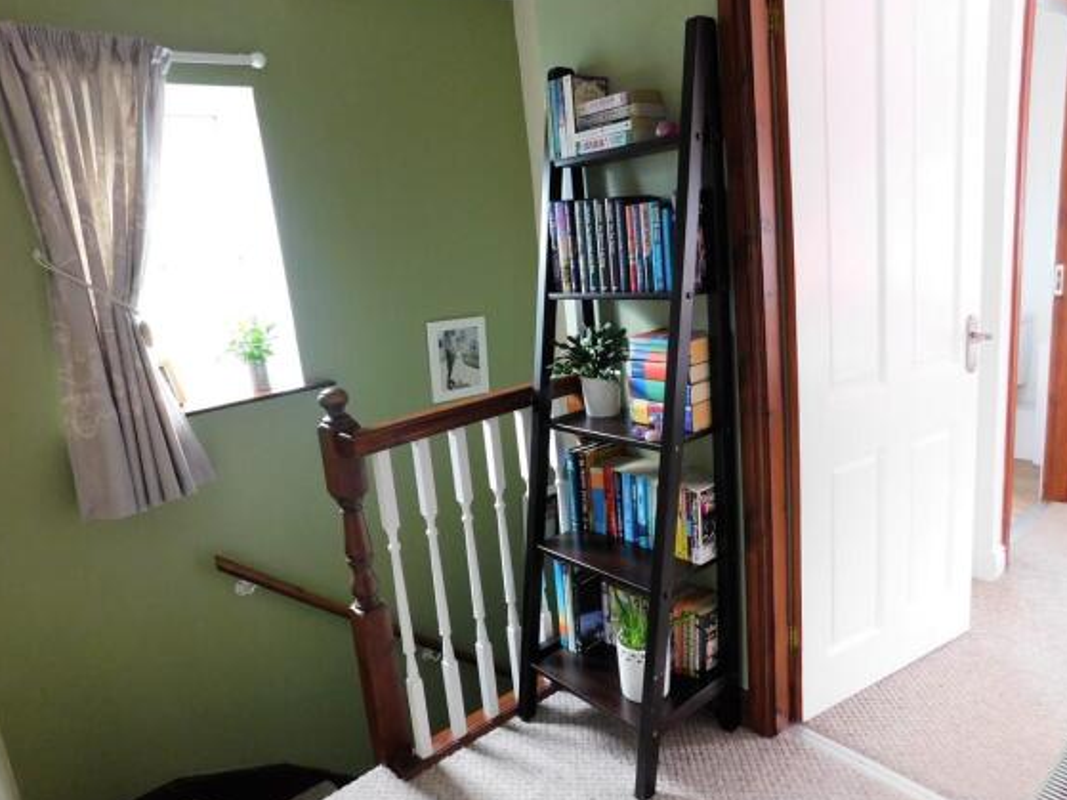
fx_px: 740
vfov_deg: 56.8
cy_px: 402
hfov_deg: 71.6
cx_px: 535
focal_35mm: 24
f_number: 3
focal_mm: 4
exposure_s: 1/10
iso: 400
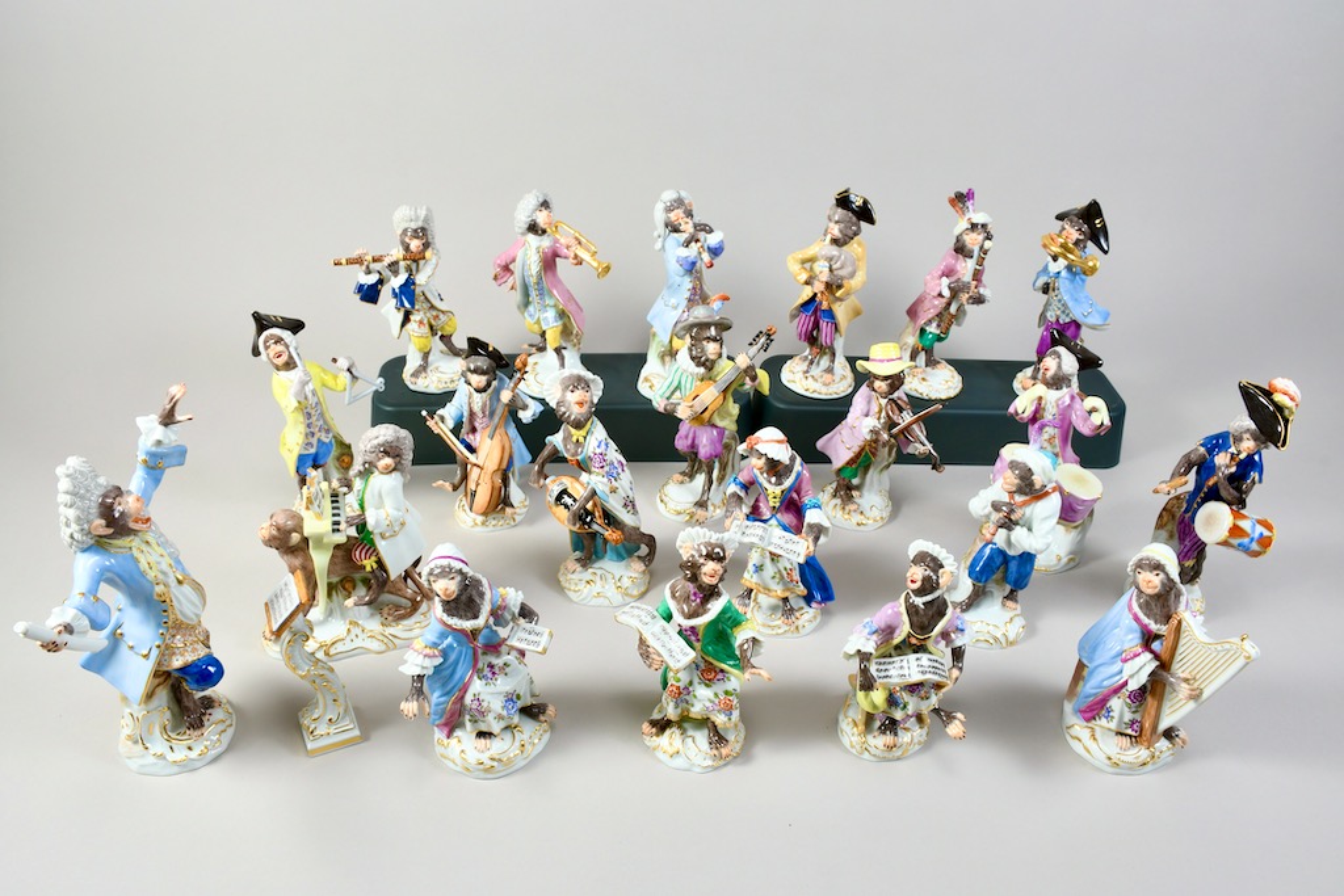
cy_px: 448
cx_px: 672
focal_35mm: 30
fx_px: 1120
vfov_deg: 43.6
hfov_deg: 61.9
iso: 160
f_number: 11
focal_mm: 20
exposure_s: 1/125
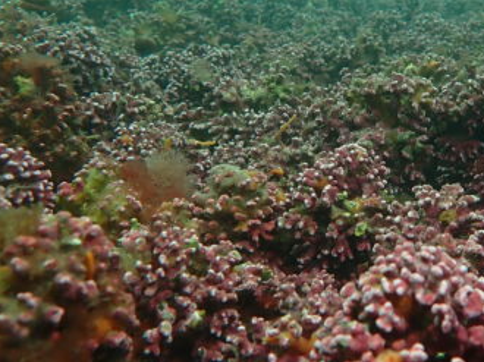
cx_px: 359
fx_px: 657
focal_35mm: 47
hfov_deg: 39.4
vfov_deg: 30.7
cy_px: 128
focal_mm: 4.5
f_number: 2.8
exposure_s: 1/200
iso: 100
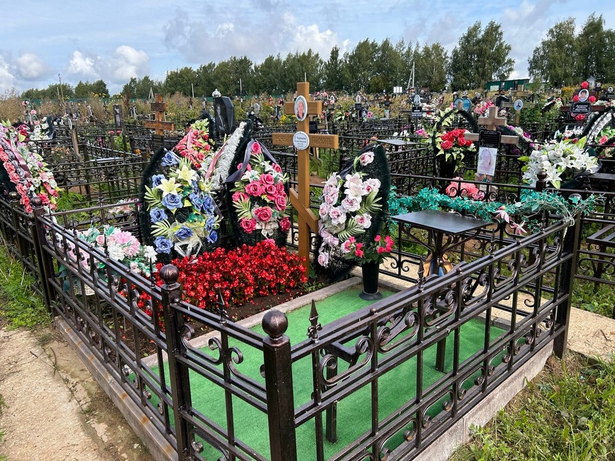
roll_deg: +0.4
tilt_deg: -10.2
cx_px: 308
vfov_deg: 53.1
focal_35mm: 26
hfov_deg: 67.3
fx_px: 462
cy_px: 230
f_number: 1.5
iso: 50
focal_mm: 5.7
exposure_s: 1/1224
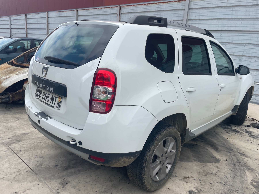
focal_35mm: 26
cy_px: 97
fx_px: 195
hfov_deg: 67.3
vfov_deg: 53.1
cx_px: 130
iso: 32
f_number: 1.6
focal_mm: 4.2
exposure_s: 1/1795
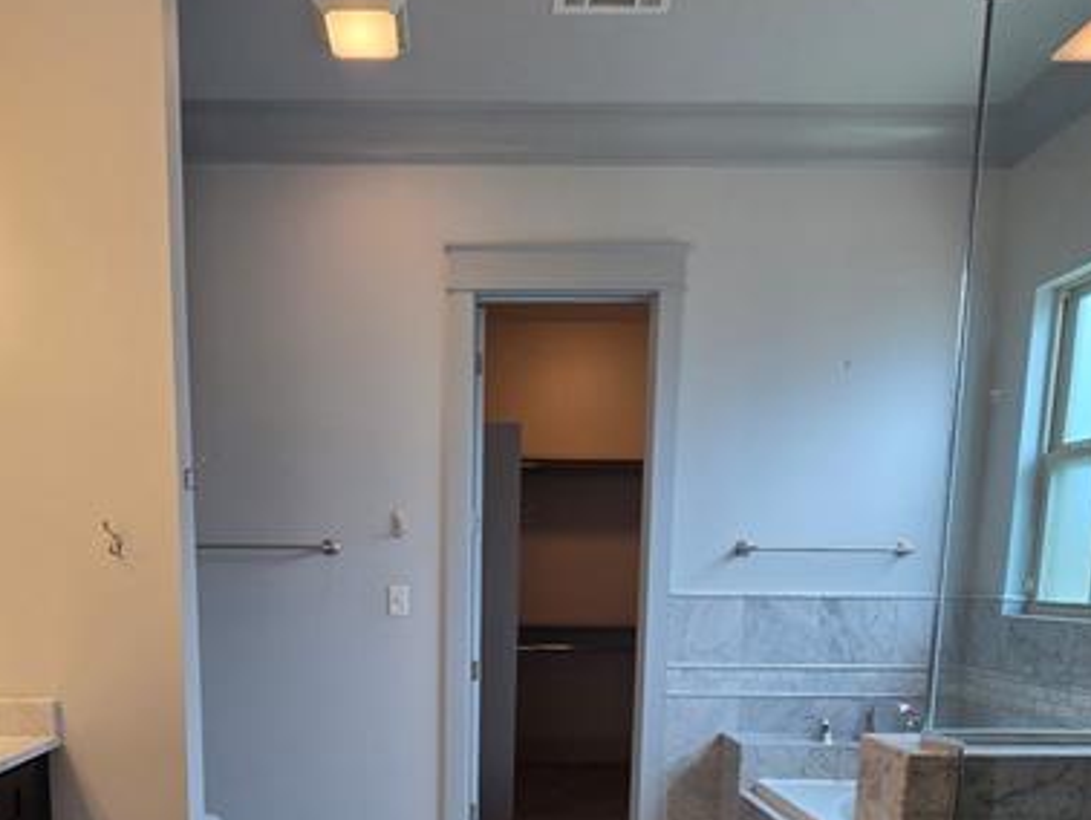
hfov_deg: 75.5
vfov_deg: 56.5
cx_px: 436
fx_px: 694
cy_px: 661
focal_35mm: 22
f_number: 2.2
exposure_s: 1/60
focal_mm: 2.2
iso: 80
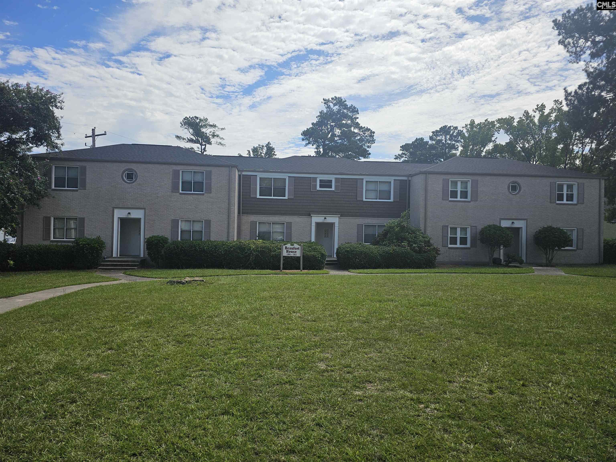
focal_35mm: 23
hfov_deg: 73.9
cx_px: 308
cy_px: 231
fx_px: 409
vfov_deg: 58.9
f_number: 1.7
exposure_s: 1/1186
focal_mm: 6.3
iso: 10
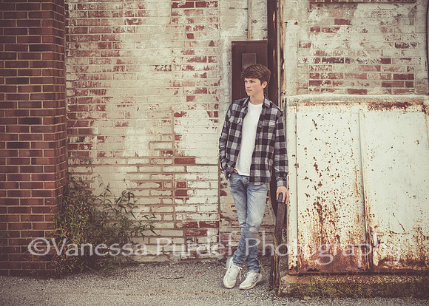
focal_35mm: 87
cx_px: 215
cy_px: 161
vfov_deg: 16.3
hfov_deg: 22.8
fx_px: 1066
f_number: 1.4
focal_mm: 43
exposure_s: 1/1250
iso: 200
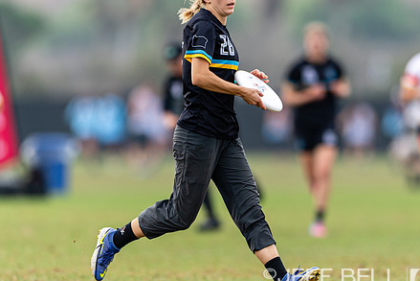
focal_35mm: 795
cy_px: 151
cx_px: 258
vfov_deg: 1.7
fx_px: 9278
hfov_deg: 2.6
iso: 200
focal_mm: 400
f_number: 2.8
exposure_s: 1/1250
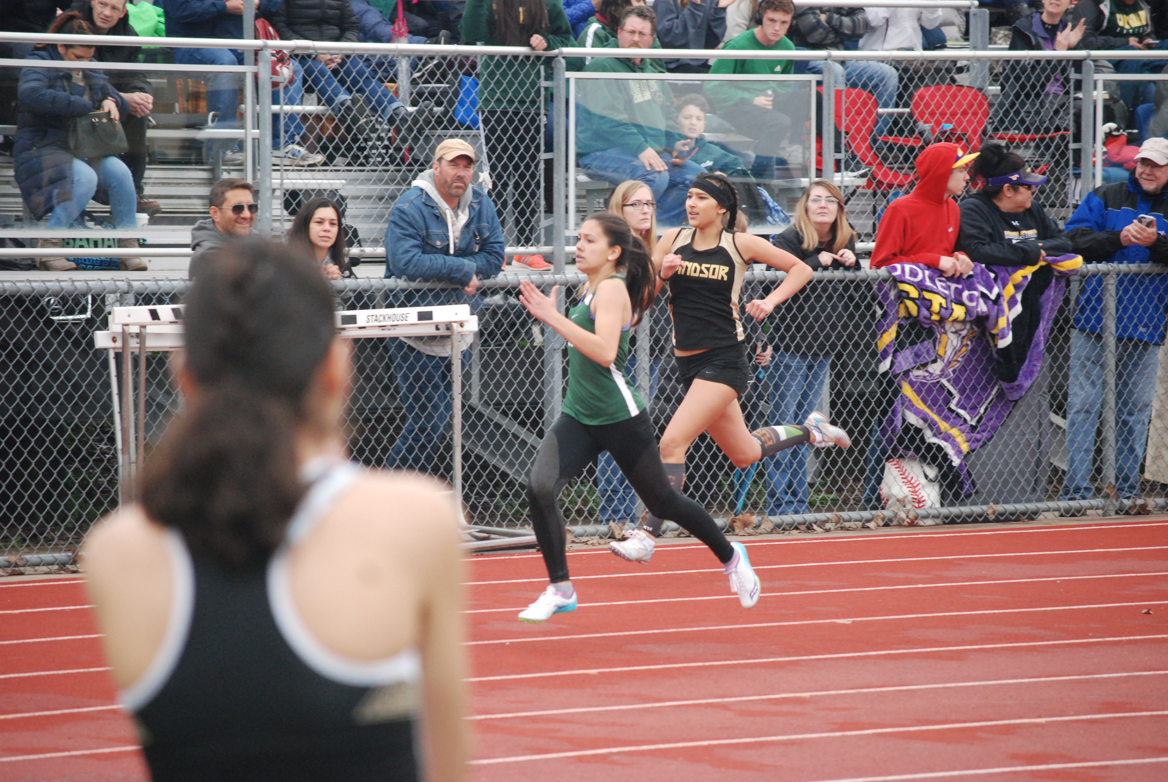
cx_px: 584
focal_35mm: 202
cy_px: 391
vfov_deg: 6.8
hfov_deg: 10.1
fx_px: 6578
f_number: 6.3
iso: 1000
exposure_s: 1/500
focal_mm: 135
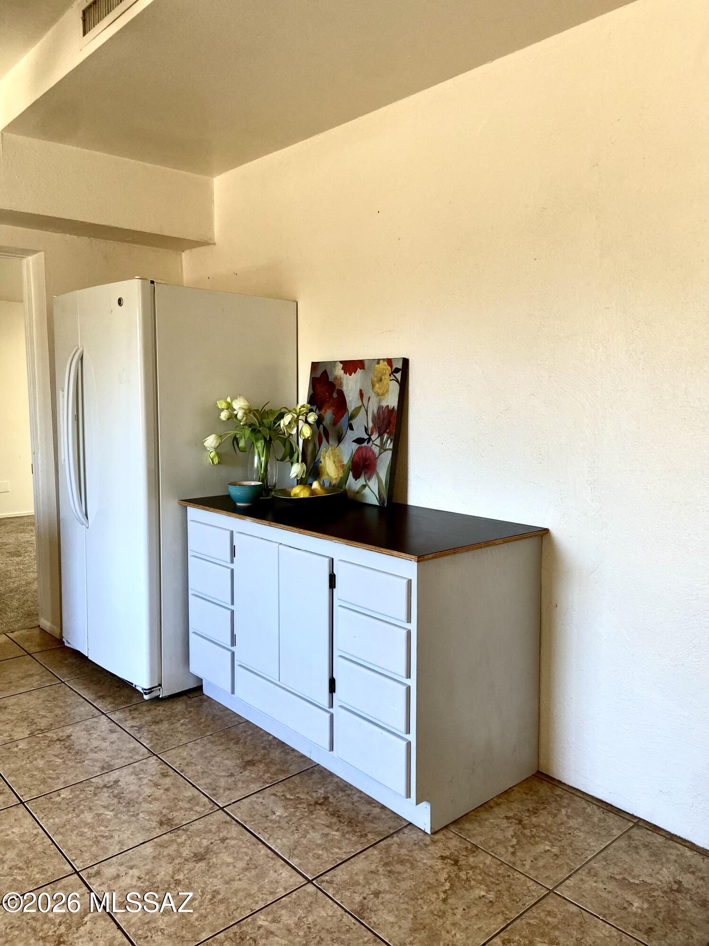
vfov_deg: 67.3
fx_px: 710
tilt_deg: -5.0
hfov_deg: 53.1
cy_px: 473
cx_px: 354
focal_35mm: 26
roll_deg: -0.2
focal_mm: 4.25
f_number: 1.8
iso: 125
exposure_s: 1/103
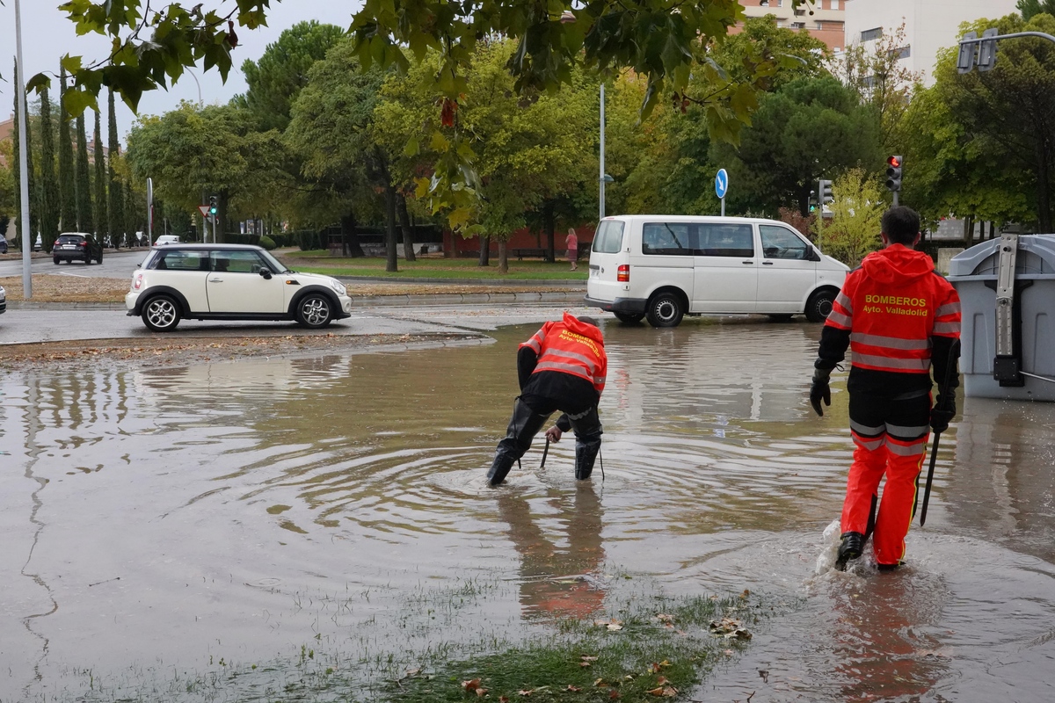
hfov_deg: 43.6
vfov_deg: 29.9
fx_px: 1319
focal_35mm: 45
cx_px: 528
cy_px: 352
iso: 8000
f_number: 20
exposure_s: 1/1250
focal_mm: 45
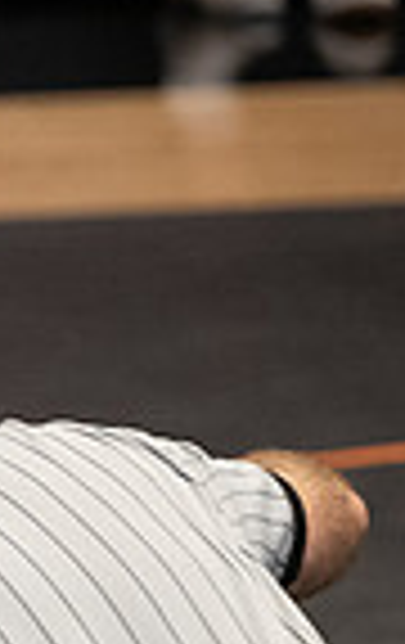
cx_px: -824
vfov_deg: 2.5
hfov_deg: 1.6
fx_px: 14725
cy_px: 897
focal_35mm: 838
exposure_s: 1/1000
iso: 3200
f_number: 2.8
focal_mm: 165
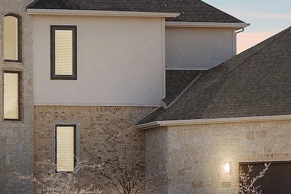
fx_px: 1721
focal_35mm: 213
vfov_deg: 6.4
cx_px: 113
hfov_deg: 9.7
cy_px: 88
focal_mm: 53
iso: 400
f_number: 7.1
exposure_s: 1/1000
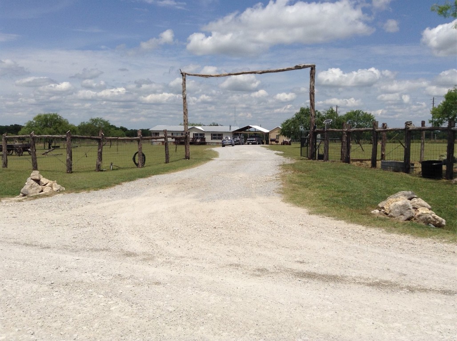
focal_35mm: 33
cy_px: 170
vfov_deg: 42.8
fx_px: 435
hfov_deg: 55.4
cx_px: 228
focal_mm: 3.3
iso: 25
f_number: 2.4
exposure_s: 1/2899
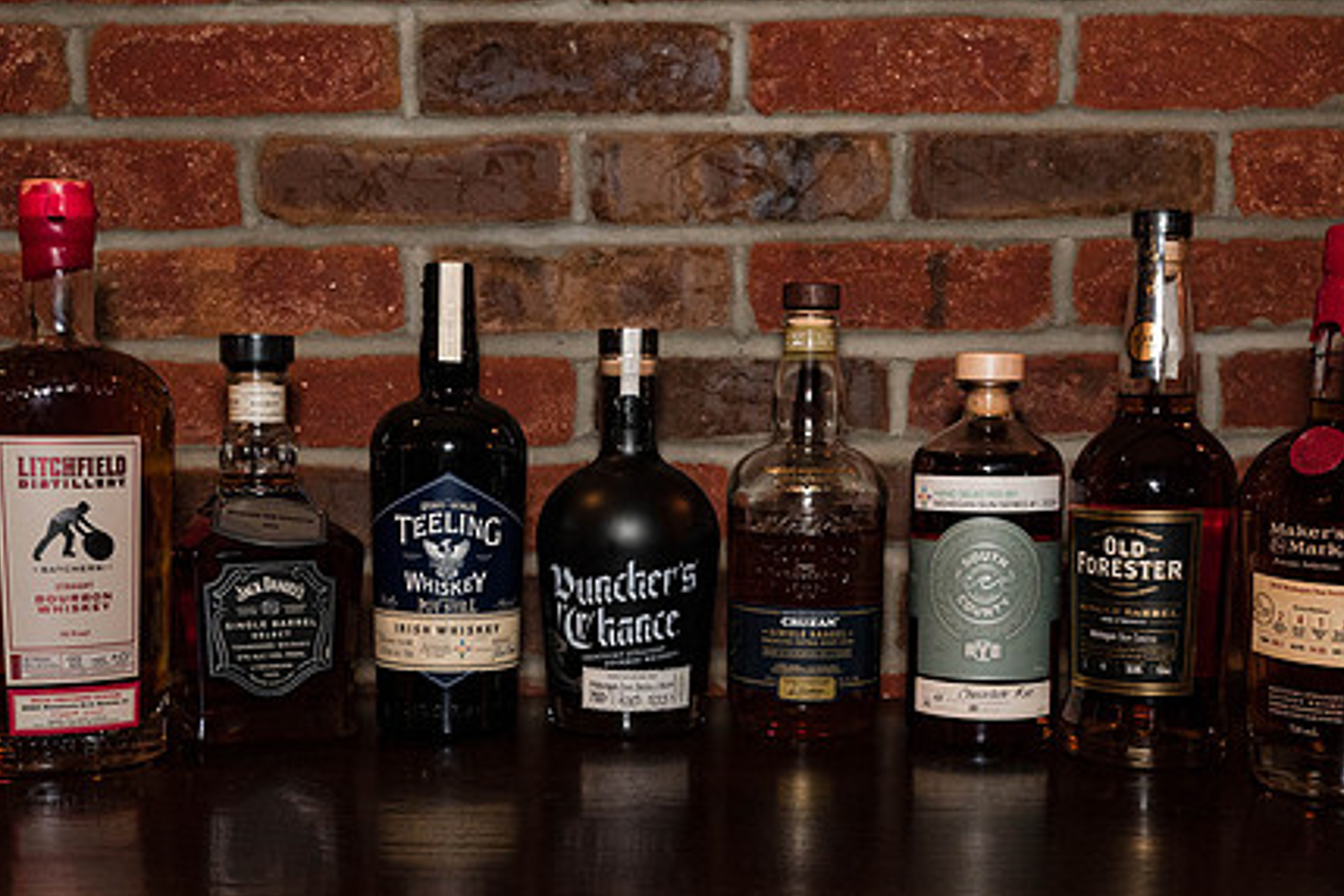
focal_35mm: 47
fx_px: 1755
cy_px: 553
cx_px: 729
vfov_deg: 28.6
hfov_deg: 41.9
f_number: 5.6
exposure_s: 1/60
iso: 4000
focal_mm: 33.5
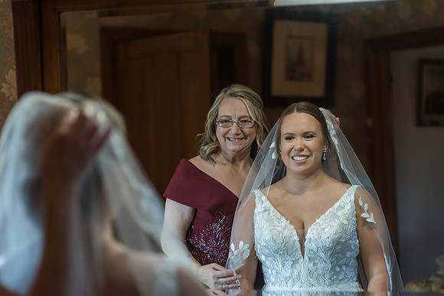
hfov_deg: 23.9
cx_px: 222
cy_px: 148
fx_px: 1049
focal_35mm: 85
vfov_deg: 16.1
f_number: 2.8
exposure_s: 1/320
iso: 800
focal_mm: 85
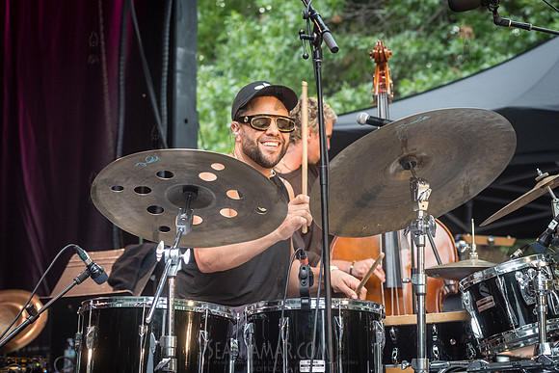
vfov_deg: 12.6
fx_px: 1683
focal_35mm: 108
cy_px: 145
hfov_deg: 18.9
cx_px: 280
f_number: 5
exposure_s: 1/250
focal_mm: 80
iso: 2000
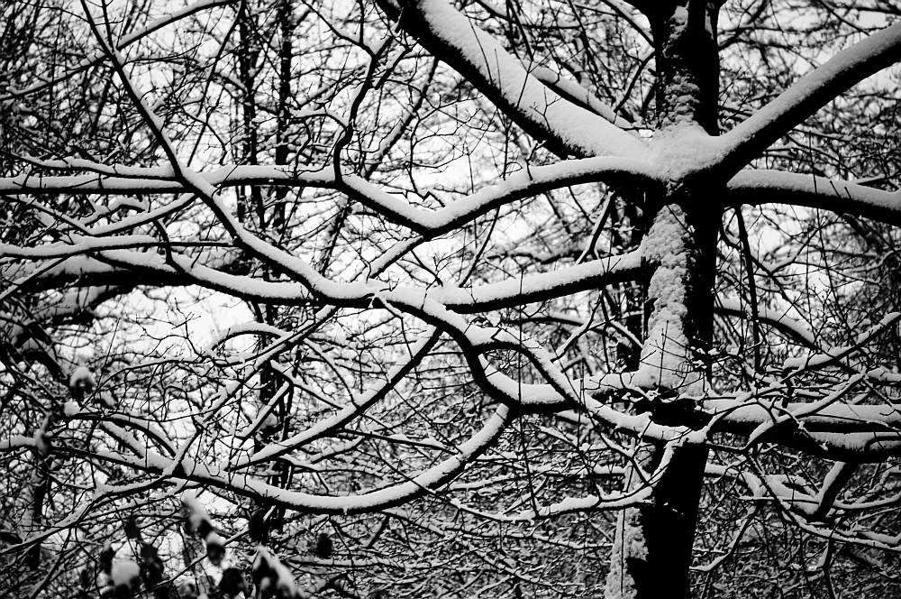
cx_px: 450
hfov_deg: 16.1
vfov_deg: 10.7
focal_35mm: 128
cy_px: 300
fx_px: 3187
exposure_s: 1/40
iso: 800
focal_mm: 85
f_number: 3.5
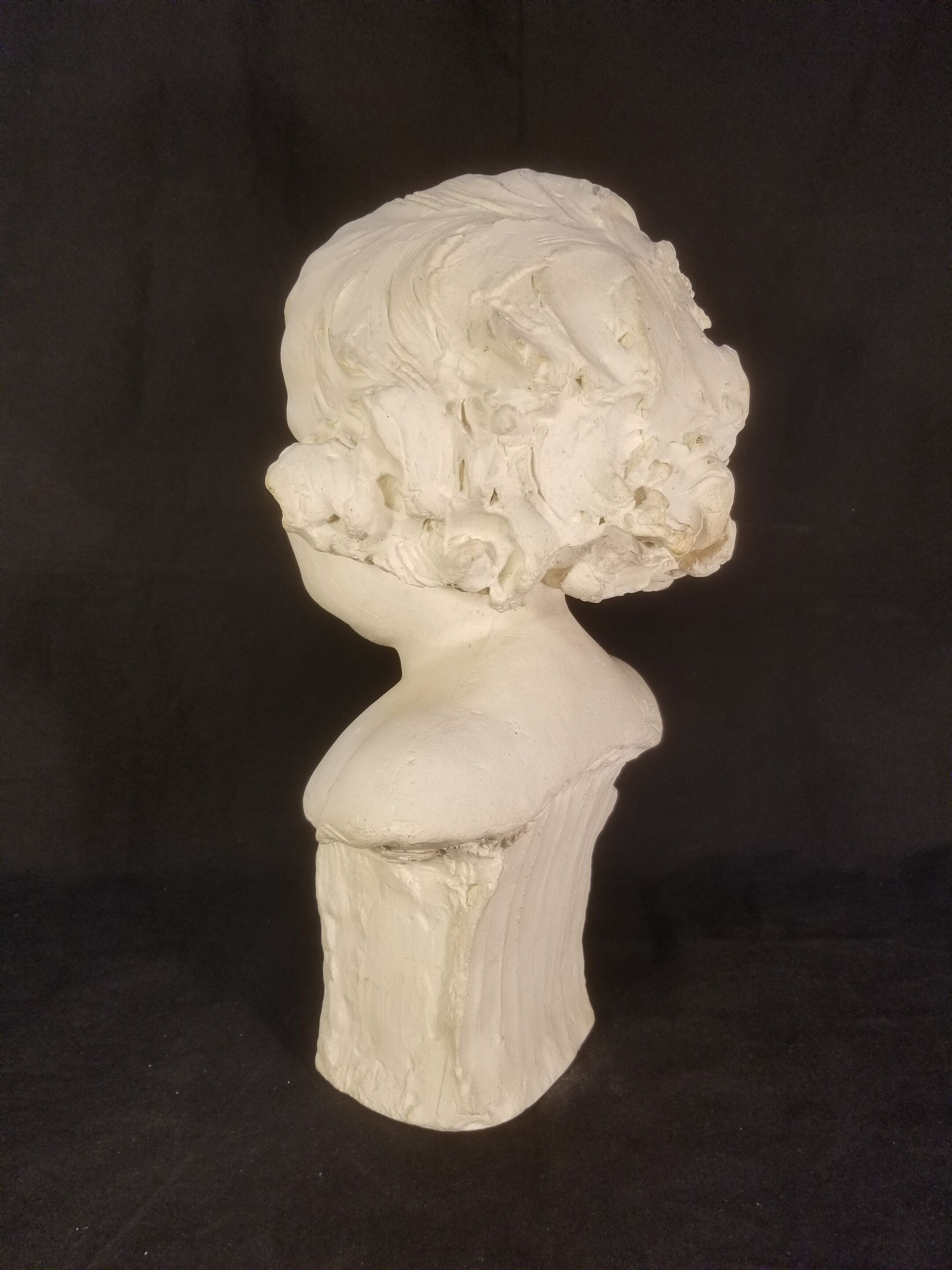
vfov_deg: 67.3
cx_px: 476
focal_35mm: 26
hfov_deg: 53.1
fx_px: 953
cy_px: 635
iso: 100
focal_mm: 4.25
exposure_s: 1/100
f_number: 1.7
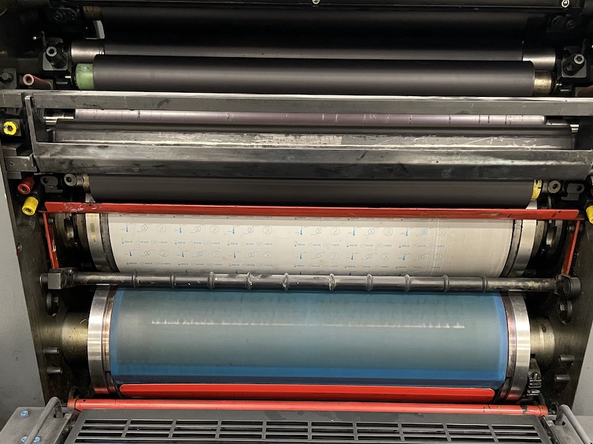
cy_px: 315
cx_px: 292
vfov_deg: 38.0
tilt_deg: -25.7
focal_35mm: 37
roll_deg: -0.9
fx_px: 634
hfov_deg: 50.1
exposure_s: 1/50
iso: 250
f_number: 1.6
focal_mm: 4.2
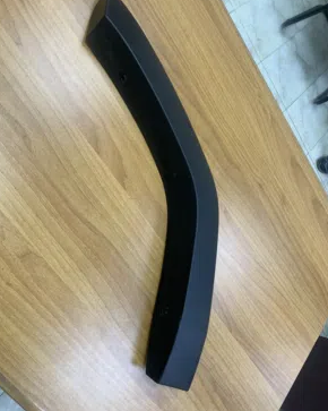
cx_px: 162
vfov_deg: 62.2
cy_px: 200
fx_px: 340
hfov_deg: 51.5
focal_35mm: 28
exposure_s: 1/116
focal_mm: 4.25
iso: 100
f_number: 1.8
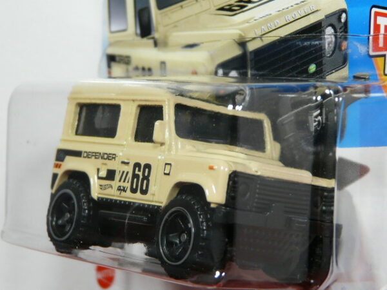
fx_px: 1297
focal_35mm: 116
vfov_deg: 12.8
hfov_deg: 17.0
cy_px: 145
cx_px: 194
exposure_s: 1/50
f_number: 3.2
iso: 100
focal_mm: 12
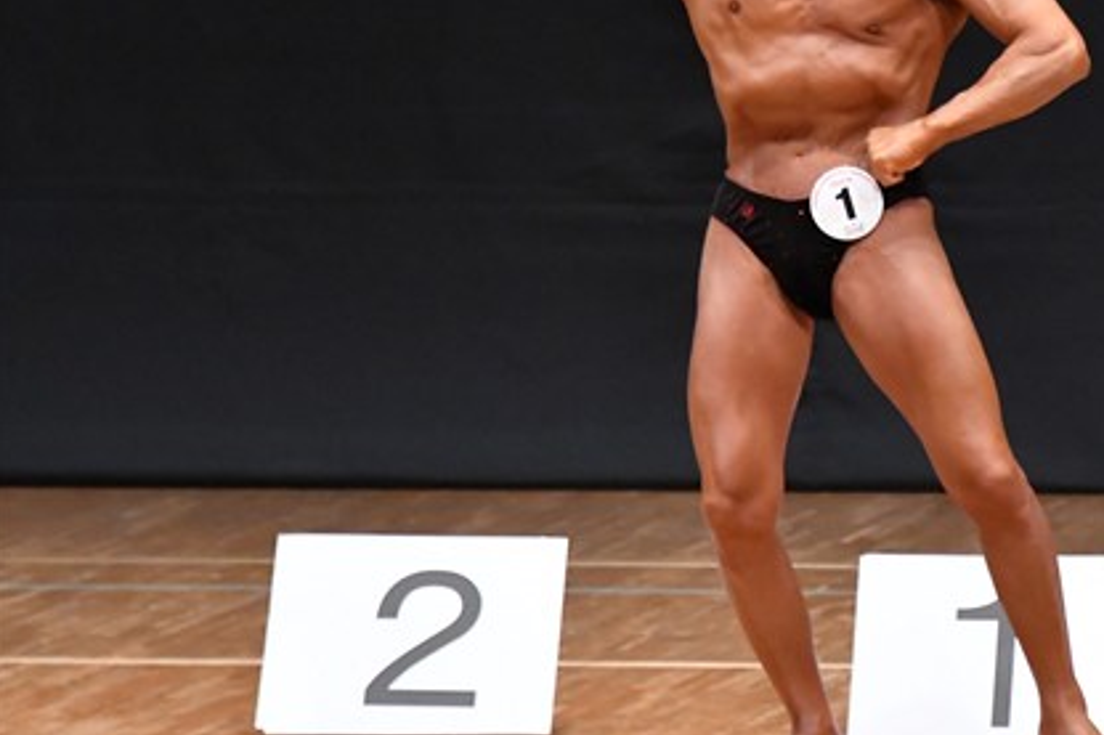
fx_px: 17135
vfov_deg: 2.5
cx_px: 1018
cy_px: 236
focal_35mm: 559
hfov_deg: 3.7
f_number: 5.6
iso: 6400
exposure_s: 1/400
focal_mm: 200
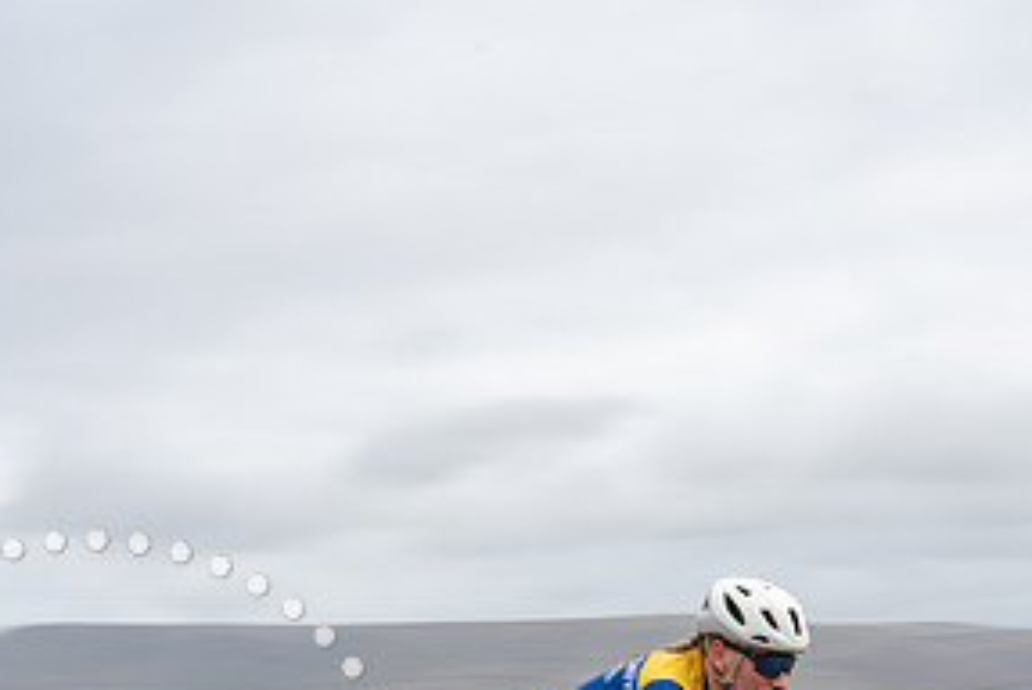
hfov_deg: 19.4
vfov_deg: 12.9
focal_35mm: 105
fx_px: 3013
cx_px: 654
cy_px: 685
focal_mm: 52
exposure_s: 1/60
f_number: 11
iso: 100
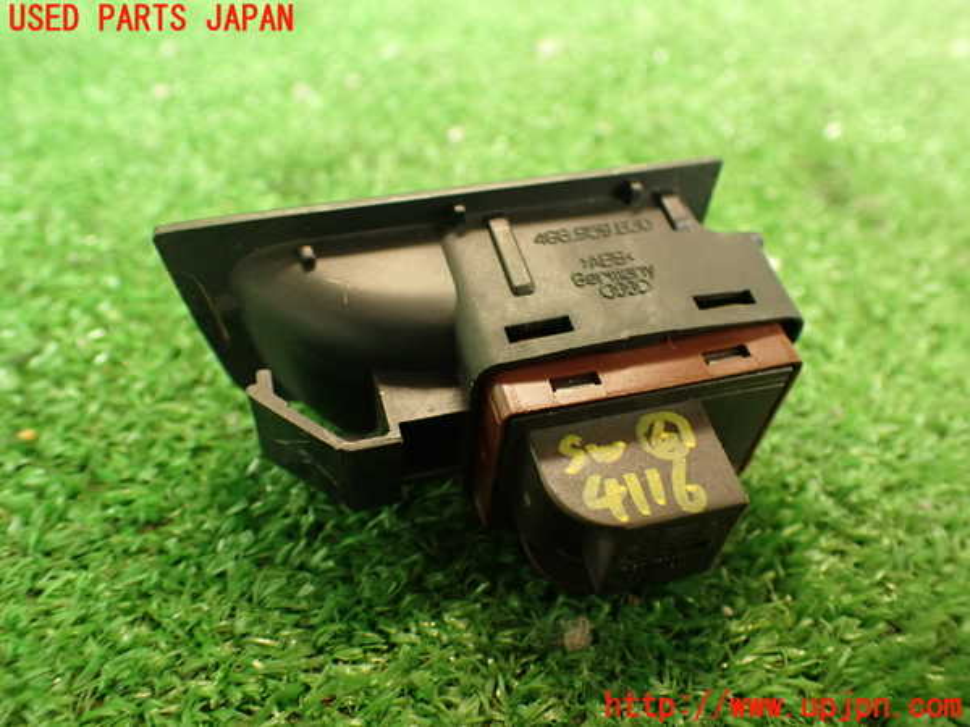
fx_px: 897
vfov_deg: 44.2
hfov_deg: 56.8
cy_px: 364
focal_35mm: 32
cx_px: 485
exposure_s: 1/30
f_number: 2.4
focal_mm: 5.79
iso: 400
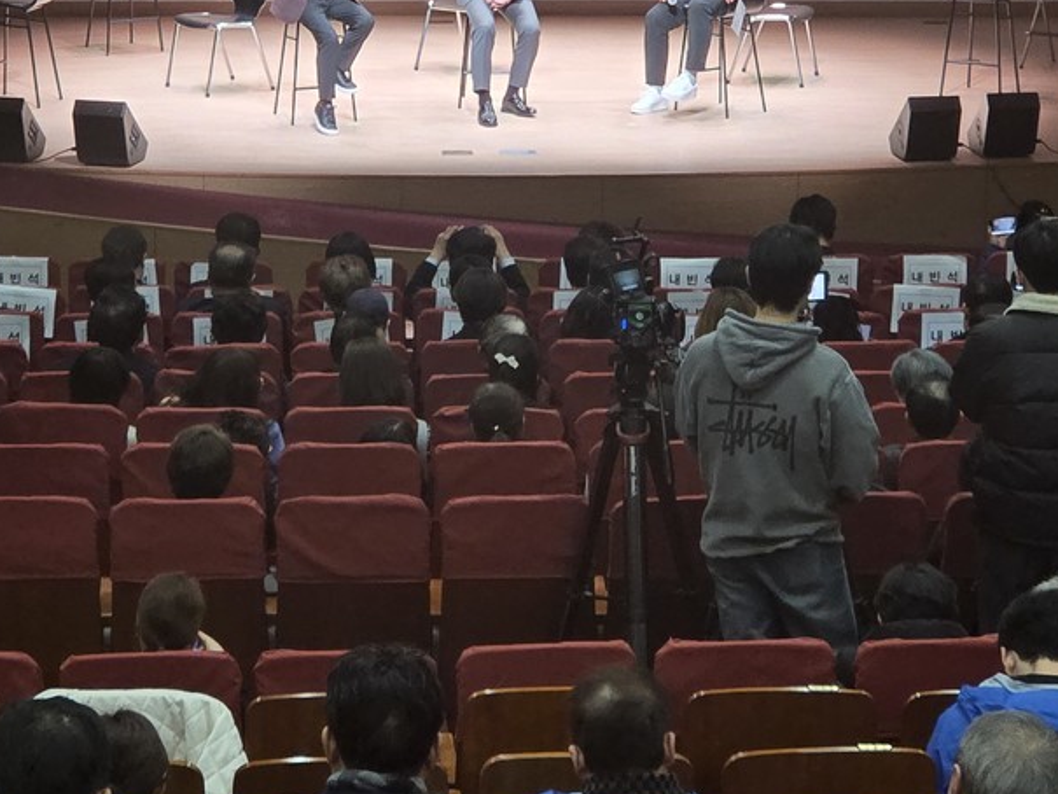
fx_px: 4463
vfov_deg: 10.1
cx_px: 411
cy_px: 59
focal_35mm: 146
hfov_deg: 13.5
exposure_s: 1/60
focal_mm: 7
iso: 250
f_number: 2.4
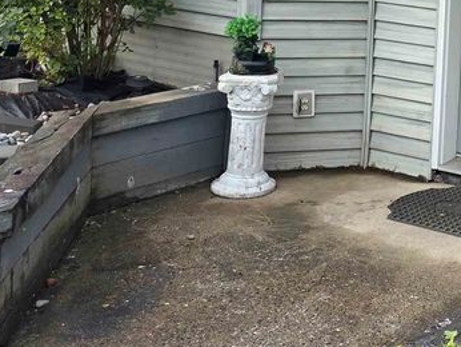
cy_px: -41
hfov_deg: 25.1
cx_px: 582
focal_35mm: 68
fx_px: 906
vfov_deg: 20.6
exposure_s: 1/180
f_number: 1.7
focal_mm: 6.3
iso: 40
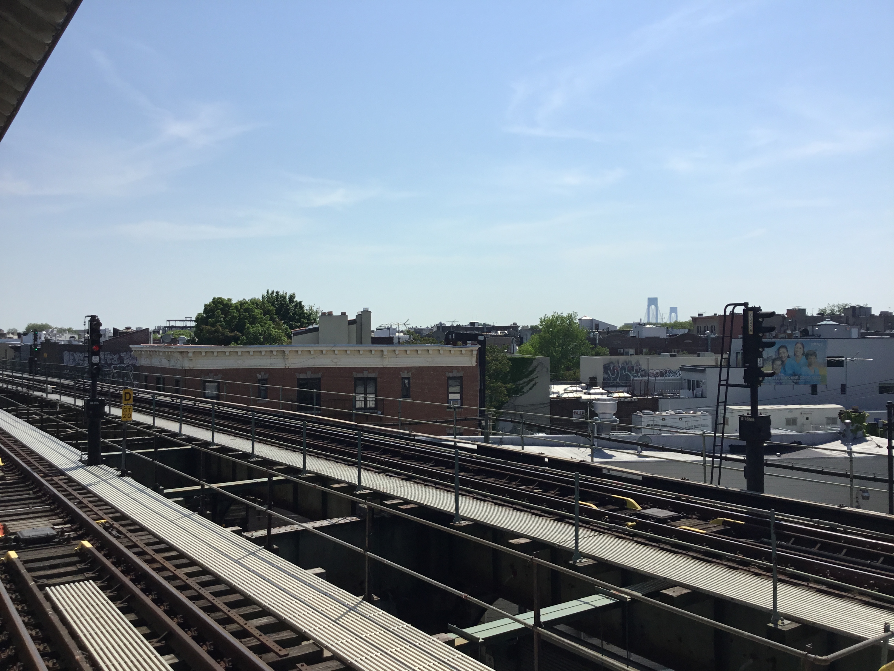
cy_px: 336
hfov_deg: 58.4
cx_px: 447
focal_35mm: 31
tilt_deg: +0.4
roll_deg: +0.1
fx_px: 801
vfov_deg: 45.4
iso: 25
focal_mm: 3.3
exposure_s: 1/2469
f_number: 2.4
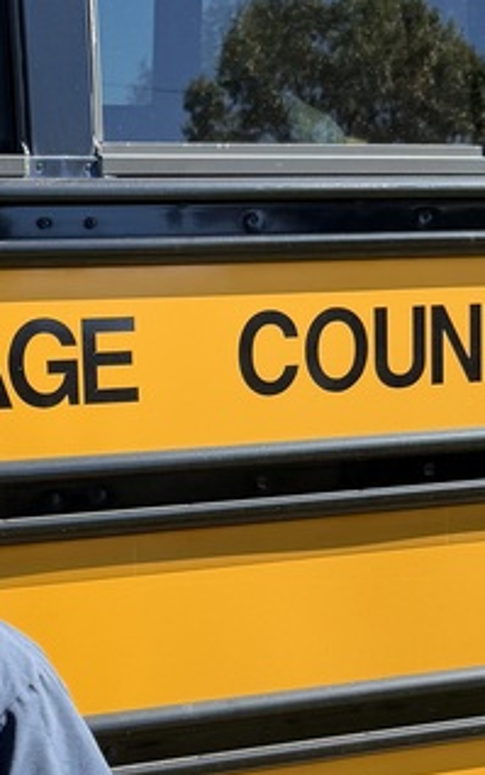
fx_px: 1733
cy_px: 695
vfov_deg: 24.5
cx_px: -58
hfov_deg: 15.5
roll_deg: +1.3
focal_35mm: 82
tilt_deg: -12.2
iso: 80
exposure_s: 1/1689
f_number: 1.78
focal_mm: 6.76
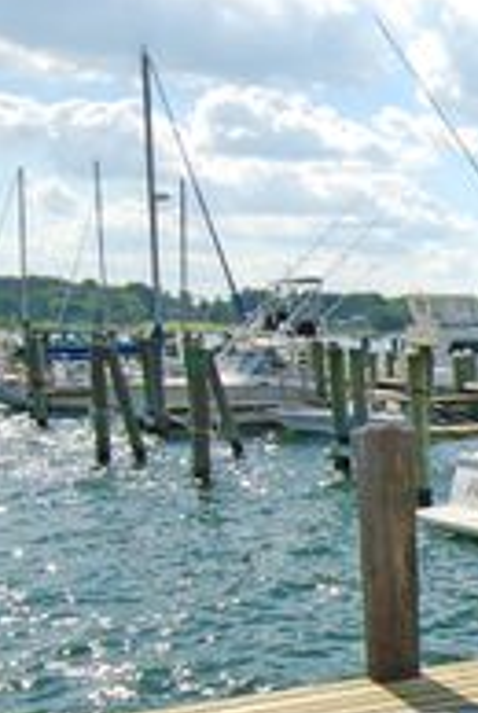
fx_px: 1072
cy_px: 480
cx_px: 849
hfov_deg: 19.3
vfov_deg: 36.4
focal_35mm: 54
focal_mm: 14
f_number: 10
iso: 160
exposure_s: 1/250
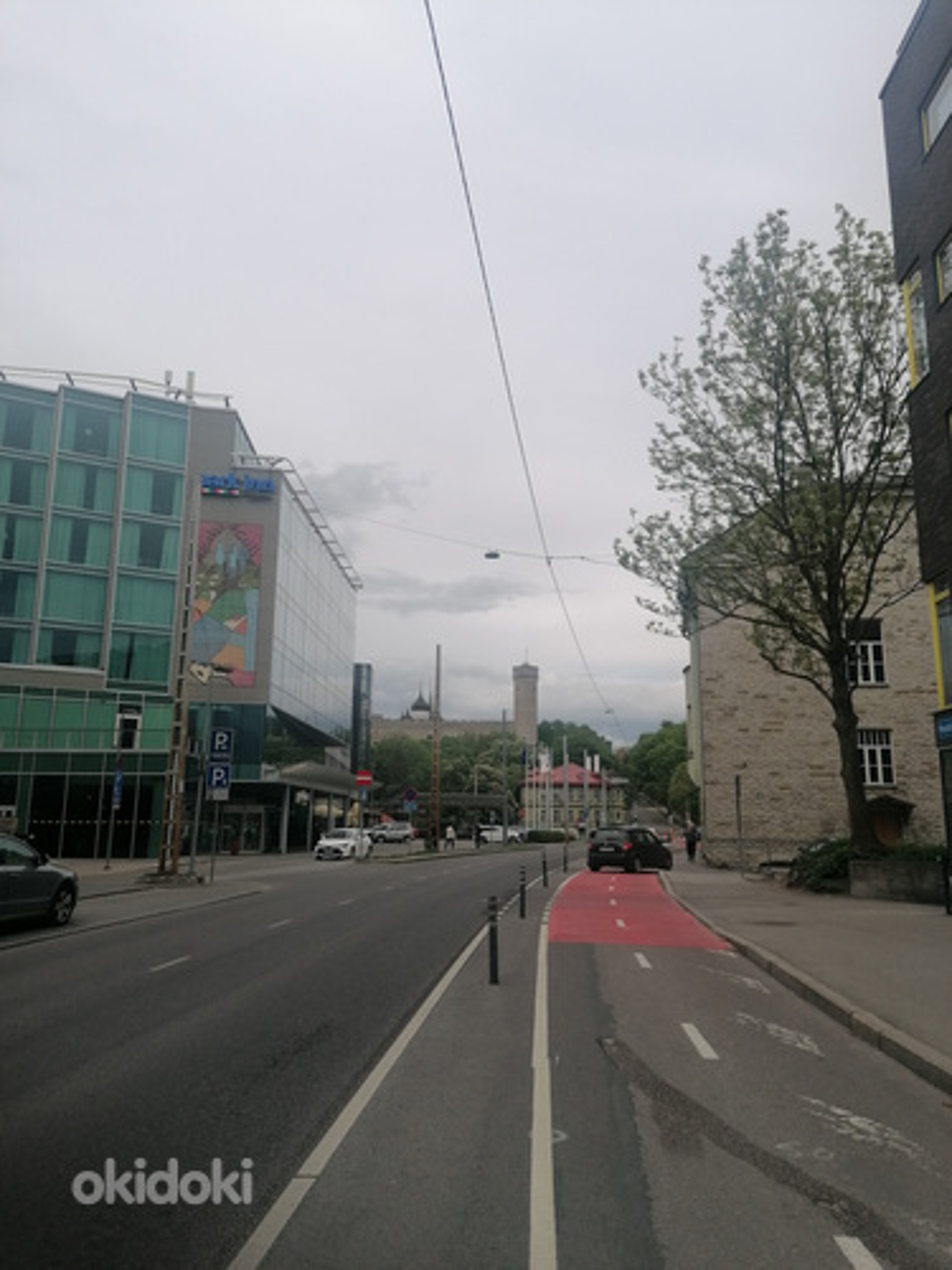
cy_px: 635
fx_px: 990
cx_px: 476
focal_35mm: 27
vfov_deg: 65.3
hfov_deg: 51.4
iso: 50
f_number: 1.8
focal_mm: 4.75
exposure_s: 1/884
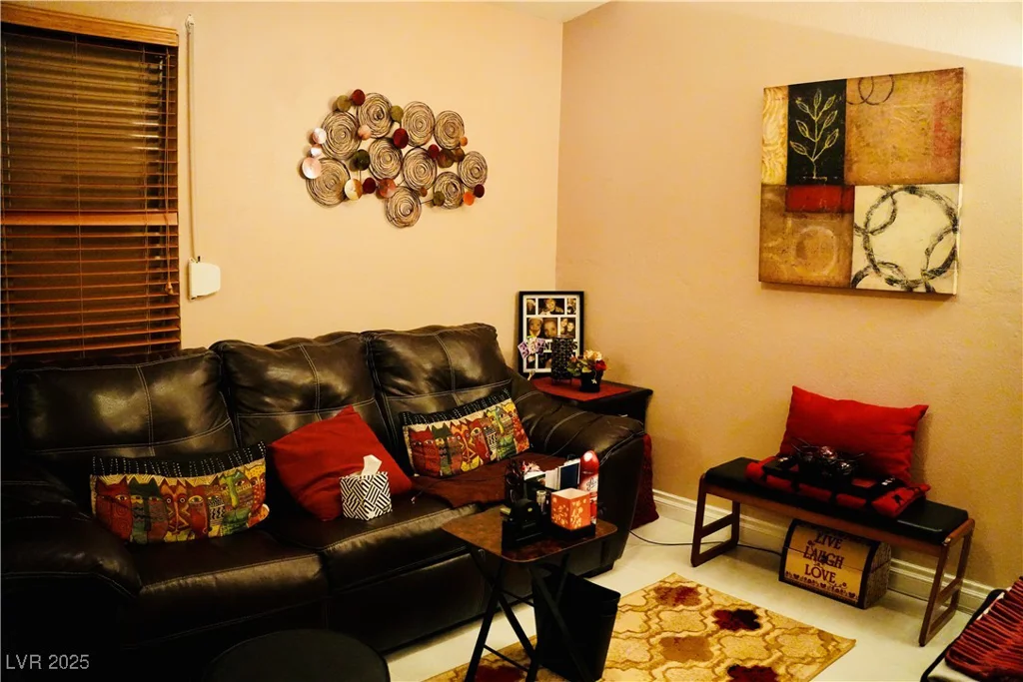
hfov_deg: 67.4
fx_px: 767
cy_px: 341
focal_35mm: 27
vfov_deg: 47.9
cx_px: 512
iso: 6400
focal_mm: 18
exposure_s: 1/160
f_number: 2.8
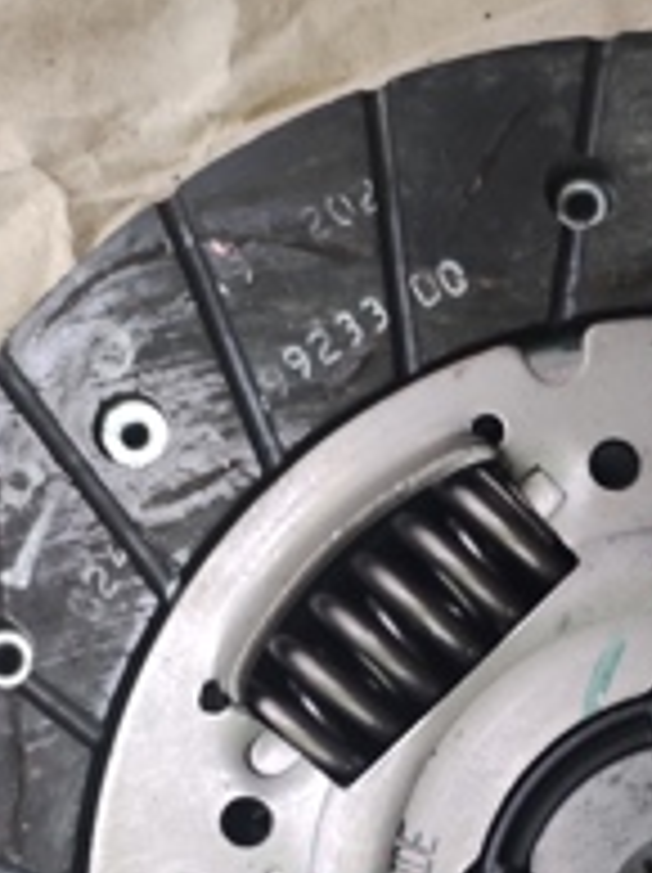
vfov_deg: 37.1
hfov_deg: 30.4
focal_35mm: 42
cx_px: 731
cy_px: 976
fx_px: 1057
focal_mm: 4.74
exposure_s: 1/33
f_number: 1.79
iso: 655
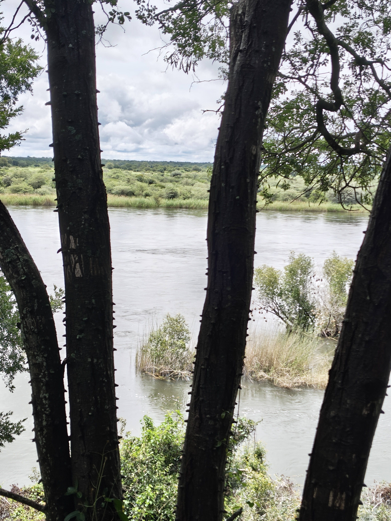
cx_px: 196
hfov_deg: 29.1
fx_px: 753
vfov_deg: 38.2
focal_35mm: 50
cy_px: 260
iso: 50
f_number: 1.88
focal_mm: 5.56
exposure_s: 1/436
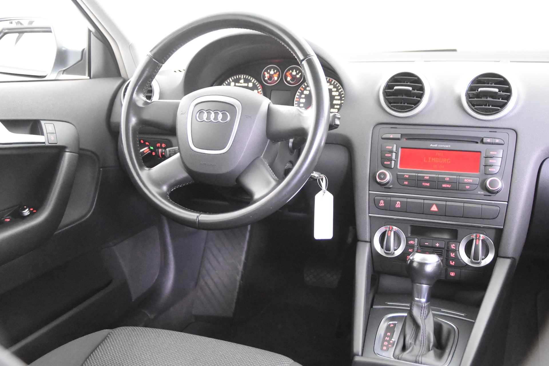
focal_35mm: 39
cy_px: 183
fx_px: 595
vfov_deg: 34.2
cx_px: 274
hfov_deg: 49.6
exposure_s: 1/40
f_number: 3.2
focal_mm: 26
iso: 11400
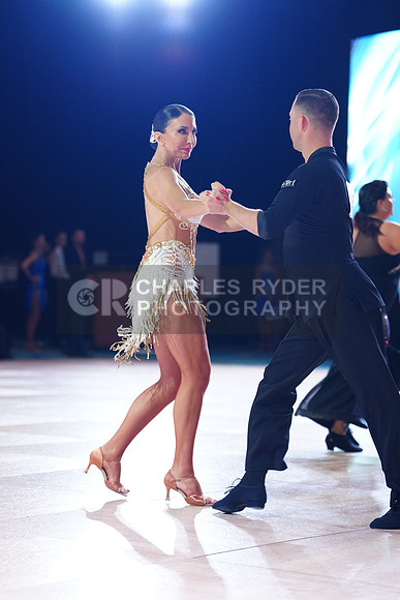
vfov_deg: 19.3
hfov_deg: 12.9
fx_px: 1765
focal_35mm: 106
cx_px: 200
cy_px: 300
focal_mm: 106
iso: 1250
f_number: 2.8
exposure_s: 1/400
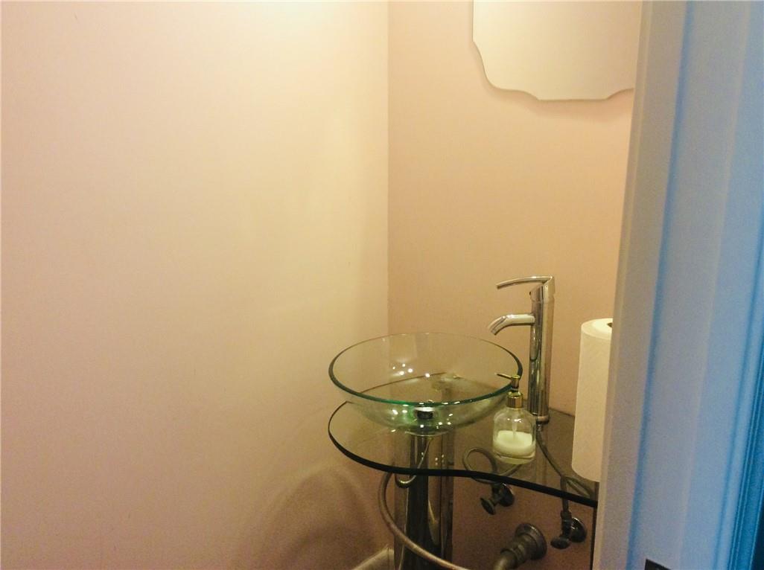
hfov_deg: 56.9
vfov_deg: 44.0
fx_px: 705
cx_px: 382
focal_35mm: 32
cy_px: 285
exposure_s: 1/24
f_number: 2.4
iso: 100
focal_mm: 3.3
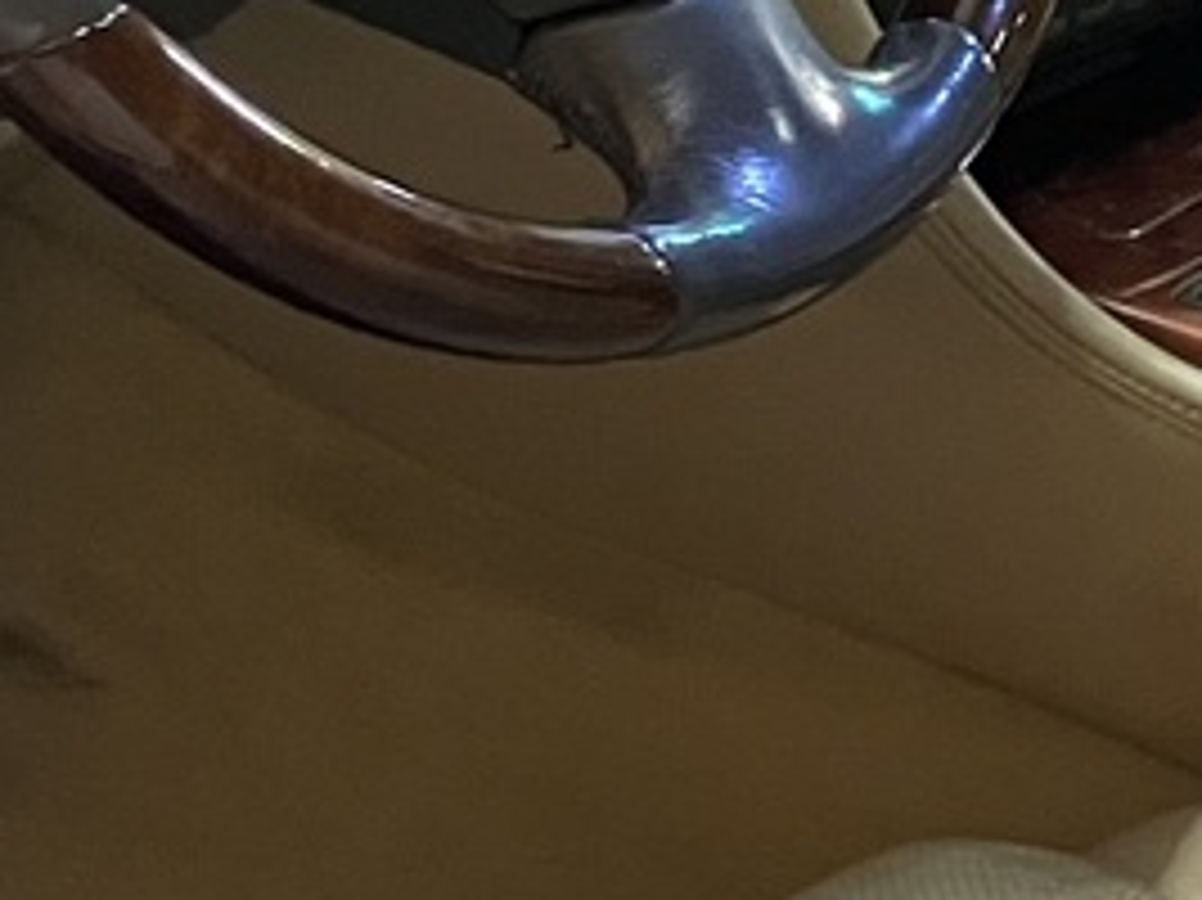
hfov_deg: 13.1
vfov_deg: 9.8
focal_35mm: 151
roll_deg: -2.7
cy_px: 392
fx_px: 5241
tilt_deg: -23.3
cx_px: 504
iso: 400
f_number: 1.8
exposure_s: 1/33
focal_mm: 3.99
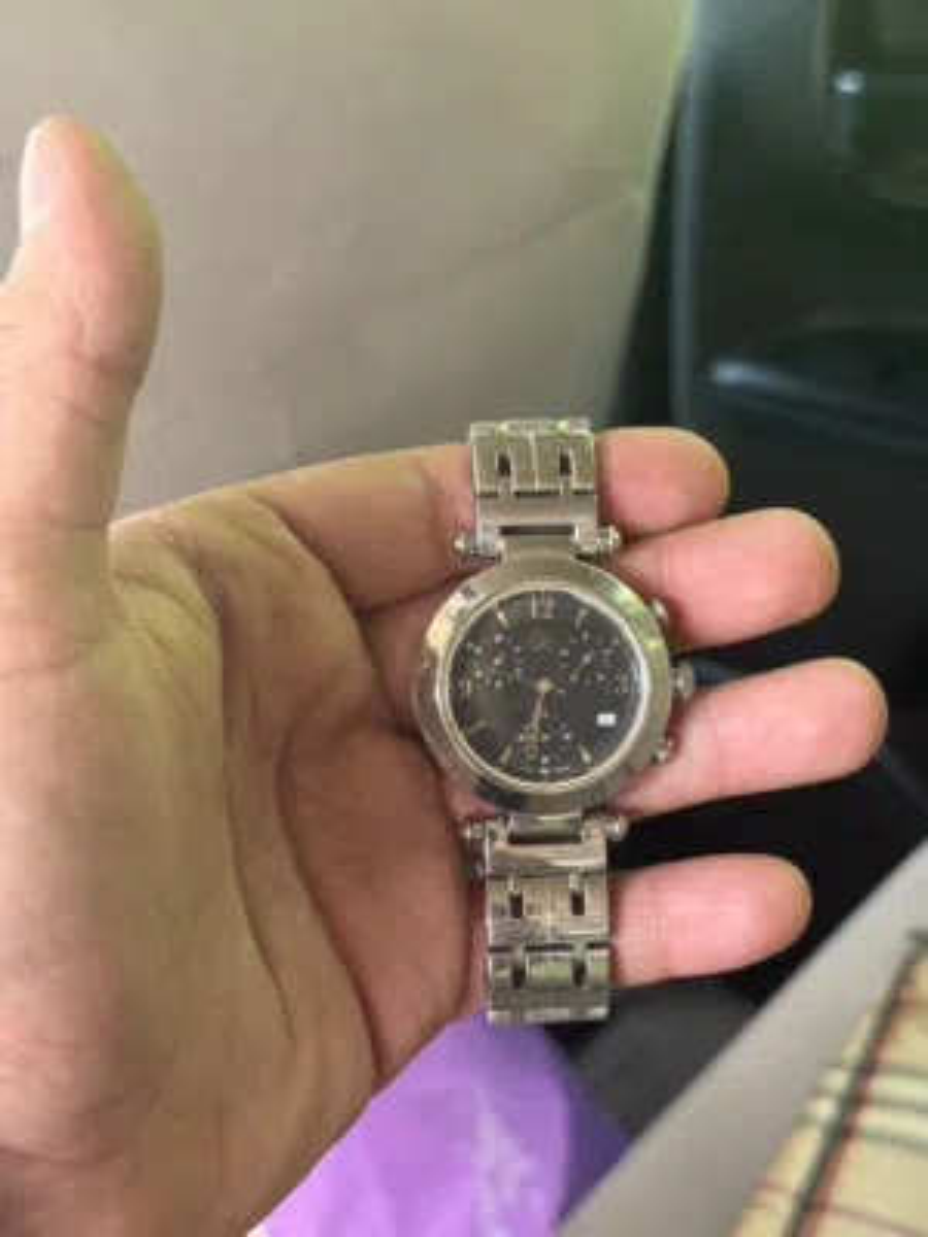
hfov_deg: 30.3
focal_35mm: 48
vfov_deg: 39.7
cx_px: 464
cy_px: 618
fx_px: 1716
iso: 100
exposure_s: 1/60
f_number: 1.78
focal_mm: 6.76
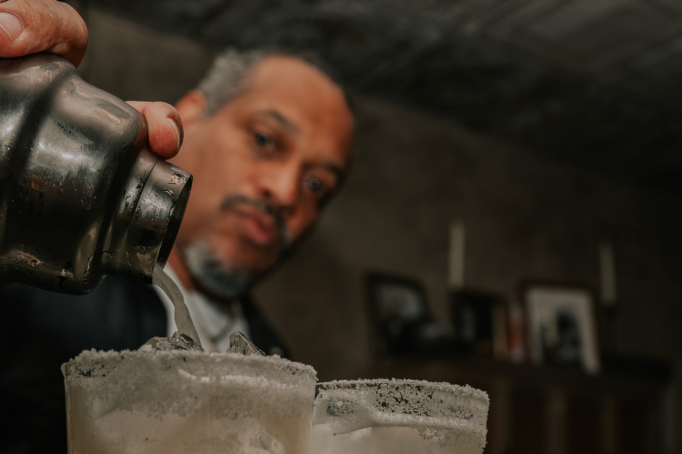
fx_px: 1023
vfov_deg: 24.3
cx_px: 284
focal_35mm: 54
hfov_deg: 36.8
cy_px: 418
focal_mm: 28
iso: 250
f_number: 4.5
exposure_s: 1/200
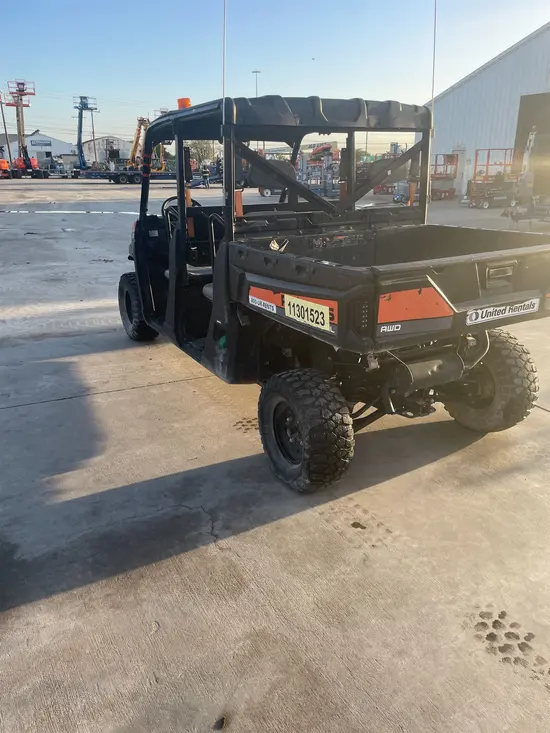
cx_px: 275
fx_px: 551
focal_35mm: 26
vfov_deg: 67.3
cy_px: 366
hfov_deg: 53.1
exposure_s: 1/550
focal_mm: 4.2
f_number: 1.6
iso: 32
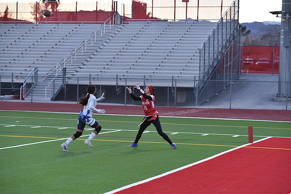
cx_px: 146
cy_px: 97
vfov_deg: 13.7
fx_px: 808
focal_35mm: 100
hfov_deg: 20.4
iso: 800
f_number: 2.8
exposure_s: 1/500
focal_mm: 100
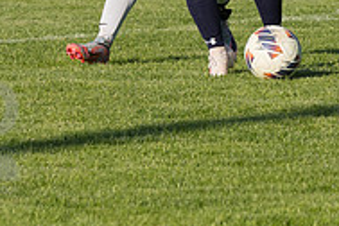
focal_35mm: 758
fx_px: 7137
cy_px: -118
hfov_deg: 2.7
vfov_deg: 1.8
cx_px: 217
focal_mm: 165
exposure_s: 1/1600
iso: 250
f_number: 5.6
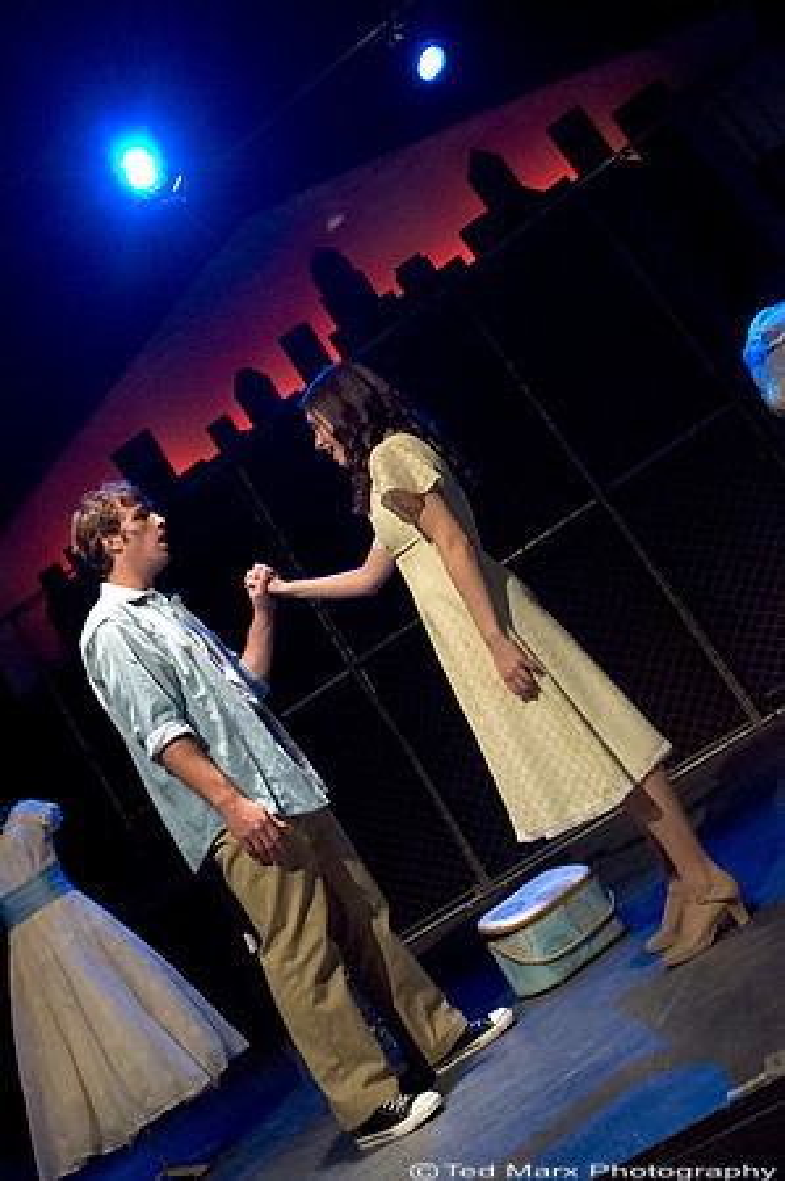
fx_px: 1180
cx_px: 392
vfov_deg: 53.2
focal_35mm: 36
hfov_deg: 36.8
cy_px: 590
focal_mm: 24
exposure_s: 1/100
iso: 6400
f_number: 3.2
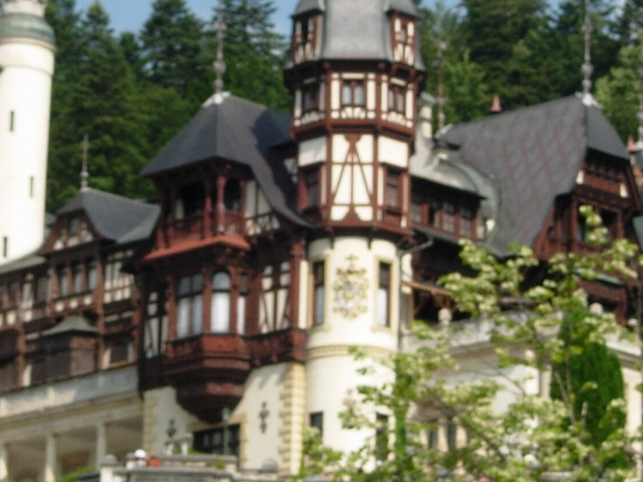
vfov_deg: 7.1
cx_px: 270
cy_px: 176
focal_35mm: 209
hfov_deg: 9.5
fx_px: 3882
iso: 79
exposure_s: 1/242
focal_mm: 21.3
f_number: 7.8
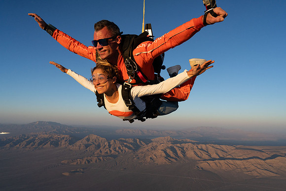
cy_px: 96
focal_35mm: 24
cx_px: 143
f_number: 8
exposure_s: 1/2000
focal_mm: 24
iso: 1250
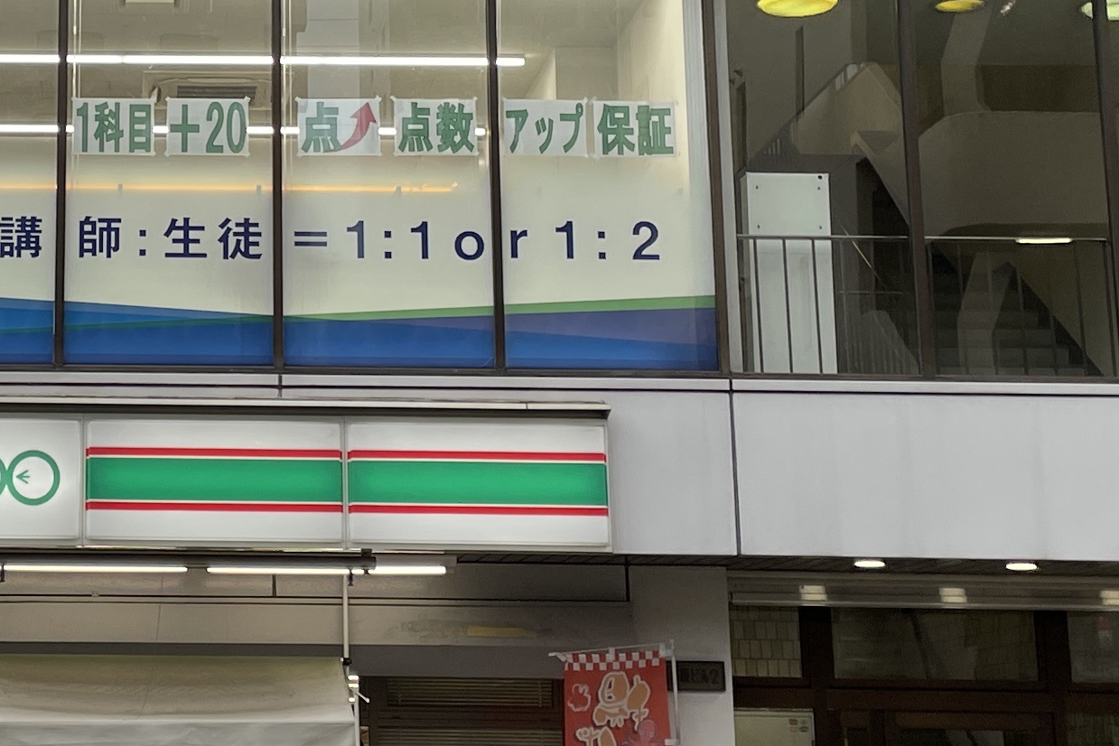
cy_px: 131
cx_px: 60
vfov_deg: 15.4
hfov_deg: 22.4
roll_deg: -0.5
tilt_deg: +13.9
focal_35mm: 88
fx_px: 2735
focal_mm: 4.2
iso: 32
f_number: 1.6
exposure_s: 1/295
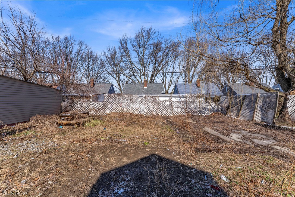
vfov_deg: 81.2
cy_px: 98
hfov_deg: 104.3
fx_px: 115
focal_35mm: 14
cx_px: 148
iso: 250
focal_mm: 14
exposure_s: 1/800
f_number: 8
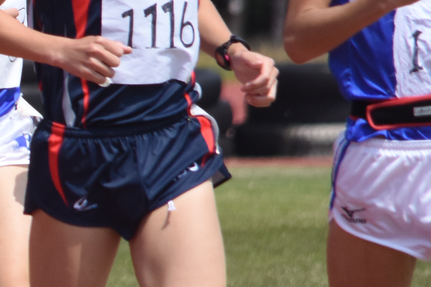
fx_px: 21812
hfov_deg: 1.1
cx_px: -402
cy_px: 134
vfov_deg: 0.8
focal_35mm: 1822
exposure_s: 1/3200
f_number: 7.1
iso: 640
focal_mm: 300
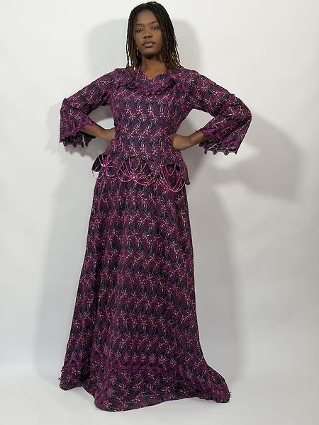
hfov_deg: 30.3
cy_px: 212
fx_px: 590
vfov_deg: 39.7
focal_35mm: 48
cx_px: 160
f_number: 1.78
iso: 50
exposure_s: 1/50
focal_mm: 6.76
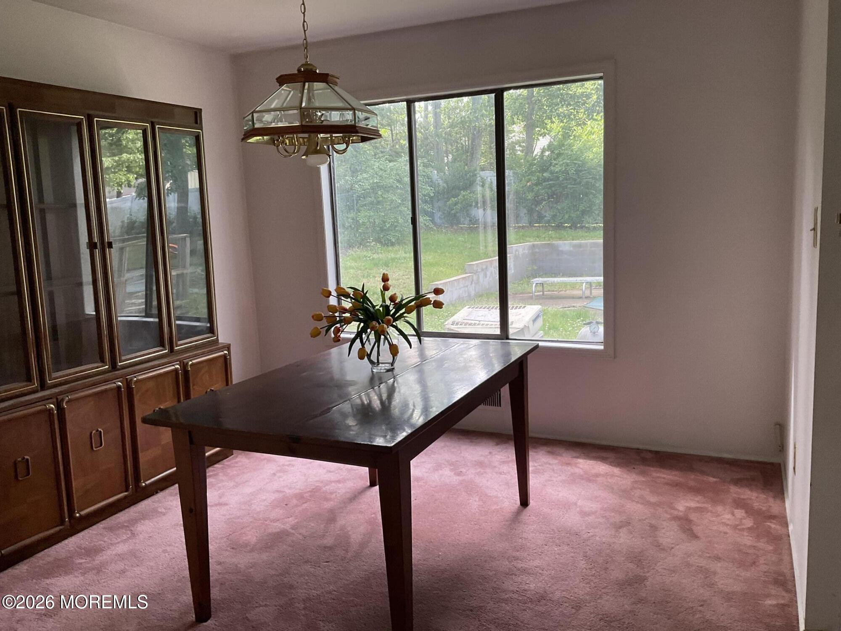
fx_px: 705
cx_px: 420
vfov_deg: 48.2
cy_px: 316
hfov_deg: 61.7
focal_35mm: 29
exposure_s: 1/112
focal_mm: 3
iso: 64
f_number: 1.8
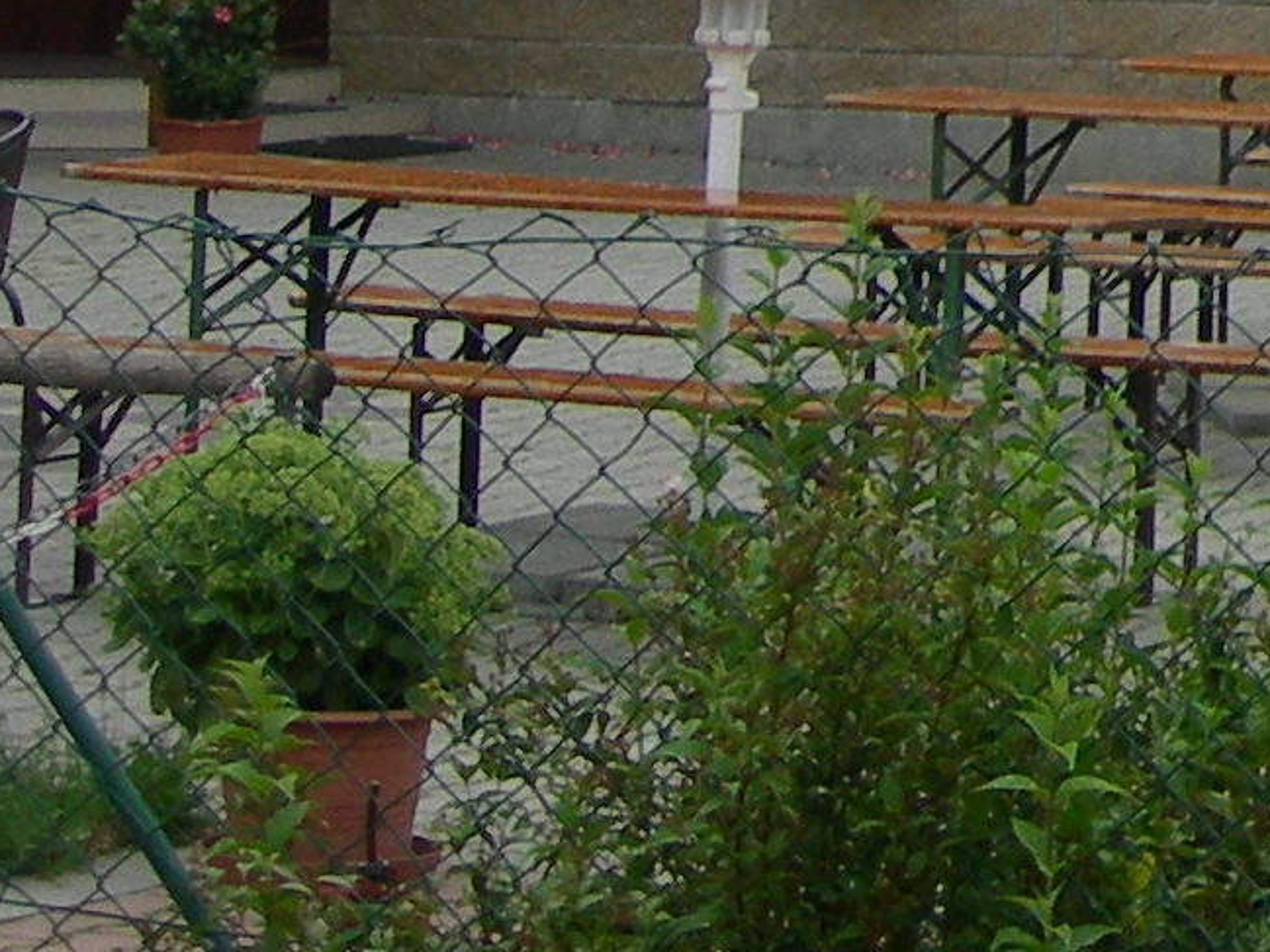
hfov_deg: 10.2
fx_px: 6600
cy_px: -897
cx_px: 2436
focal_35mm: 180
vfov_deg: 7.9
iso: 50
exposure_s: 1/158
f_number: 2.8
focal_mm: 7.8
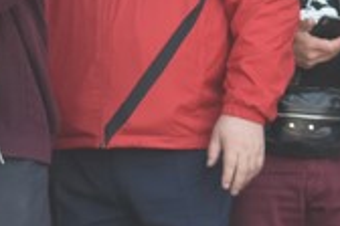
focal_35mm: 565
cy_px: -44
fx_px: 5340
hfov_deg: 3.6
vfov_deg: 2.4
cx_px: -289
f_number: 6.3
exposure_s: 1/160
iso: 400
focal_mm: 55
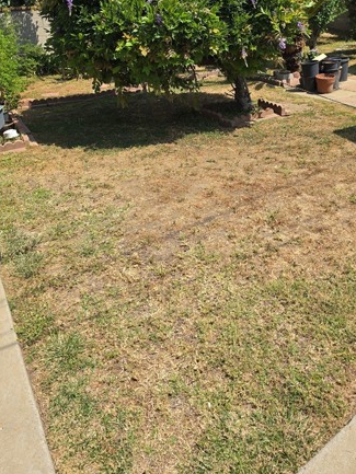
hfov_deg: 41.5
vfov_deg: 52.7
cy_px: 151
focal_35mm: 34
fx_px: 466
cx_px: 225
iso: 12
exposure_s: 1/740
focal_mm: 6.3
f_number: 1.7
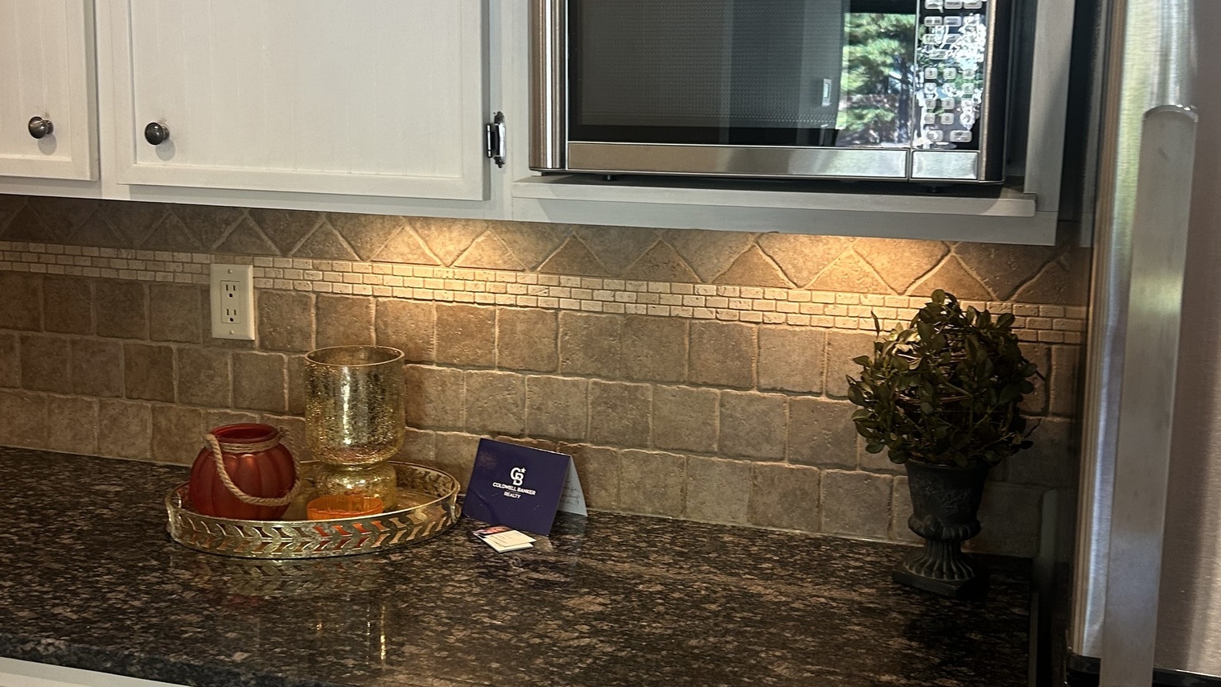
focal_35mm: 43
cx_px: 652
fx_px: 1392
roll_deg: -1.7
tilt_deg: -8.7
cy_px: 286
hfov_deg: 47.3
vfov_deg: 27.7
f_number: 1.5
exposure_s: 1/60
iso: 160
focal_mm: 5.7
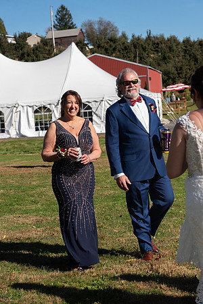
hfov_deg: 15.9
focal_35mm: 86
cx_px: 102
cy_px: 152
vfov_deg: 23.6
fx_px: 727
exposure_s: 1/200
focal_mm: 86
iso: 80
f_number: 7.1
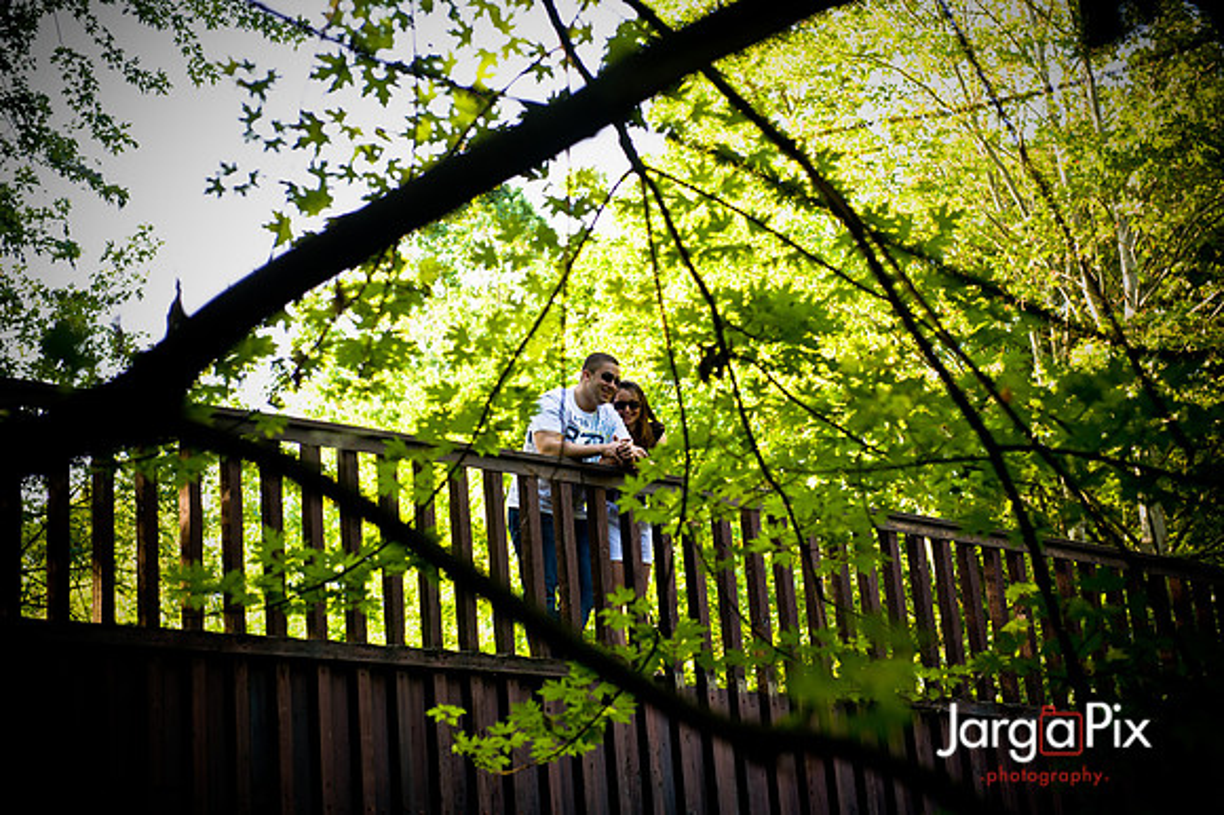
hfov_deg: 28.9
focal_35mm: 70
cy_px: 408
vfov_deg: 19.4
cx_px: 612
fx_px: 2379
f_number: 4
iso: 400
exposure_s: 1/320
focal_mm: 70
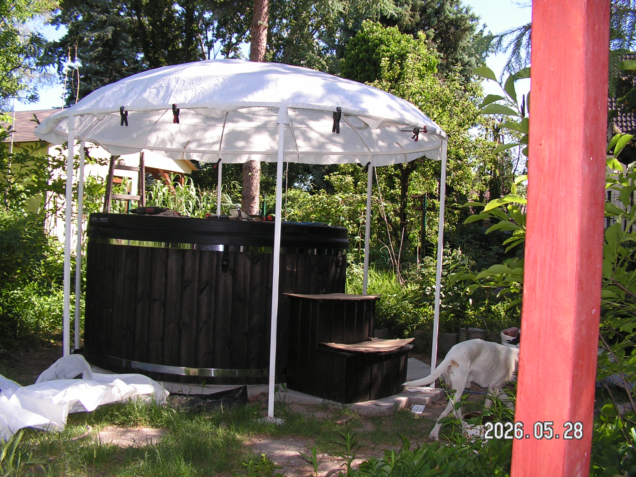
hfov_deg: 51.4
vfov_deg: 39.7
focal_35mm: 36
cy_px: 238
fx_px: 661
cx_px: 318
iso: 64
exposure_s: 1/320
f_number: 3.2
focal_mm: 6
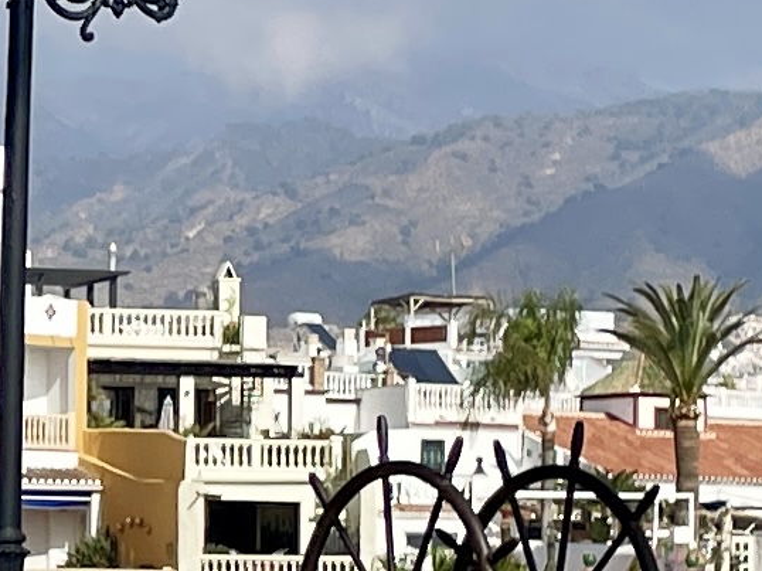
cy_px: 492
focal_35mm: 195
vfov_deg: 7.6
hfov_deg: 9.9
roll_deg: -1.0
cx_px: -262
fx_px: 4291
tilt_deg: +2.0
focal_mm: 4.2
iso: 32
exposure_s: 1/4831
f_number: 1.6
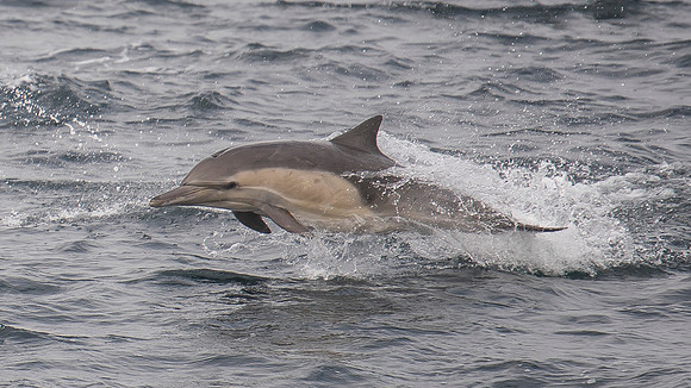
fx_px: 13683
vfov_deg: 1.6
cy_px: 111
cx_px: -307
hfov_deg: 2.9
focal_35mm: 747
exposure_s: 1/1250
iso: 100
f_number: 2.8
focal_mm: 200
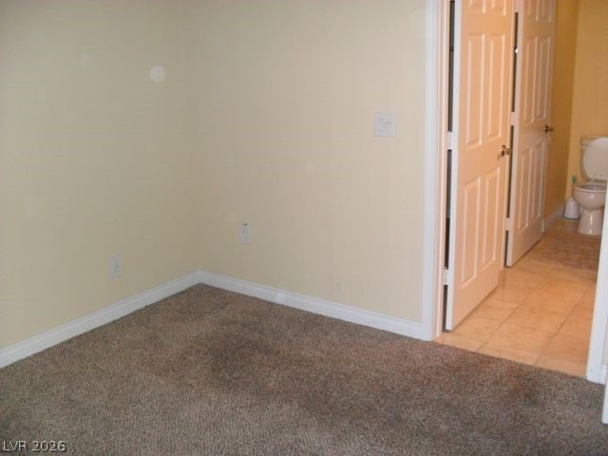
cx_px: 304
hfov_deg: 52.6
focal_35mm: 35
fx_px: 615
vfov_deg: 40.7
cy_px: 228
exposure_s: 1/45
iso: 200
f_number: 3
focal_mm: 6.3
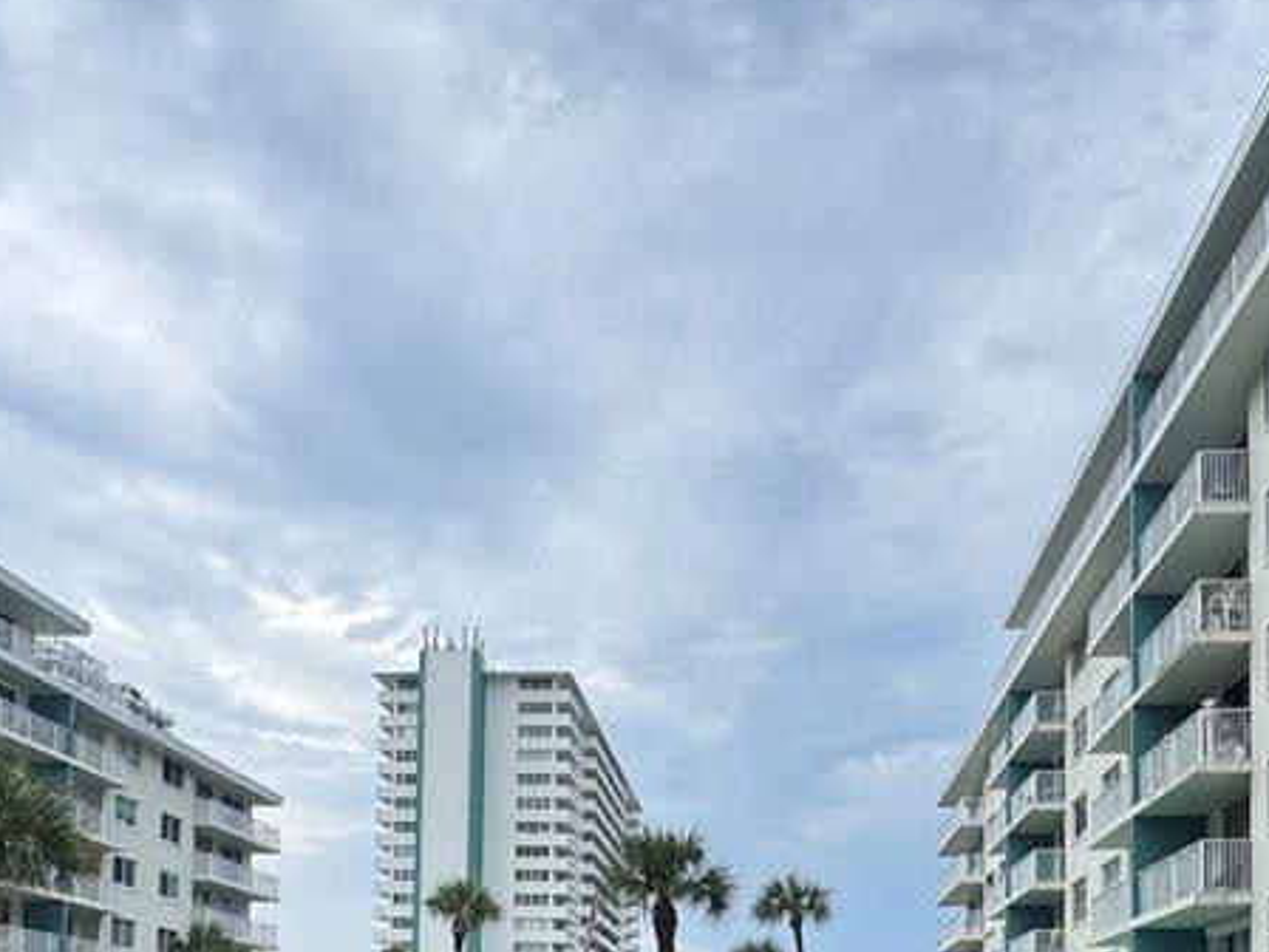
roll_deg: -0.7
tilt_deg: +1.9
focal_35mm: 32
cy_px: 1023
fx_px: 1173
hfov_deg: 56.7
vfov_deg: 37.6
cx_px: 711
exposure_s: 1/1277
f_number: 2.2
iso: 50
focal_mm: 2.22
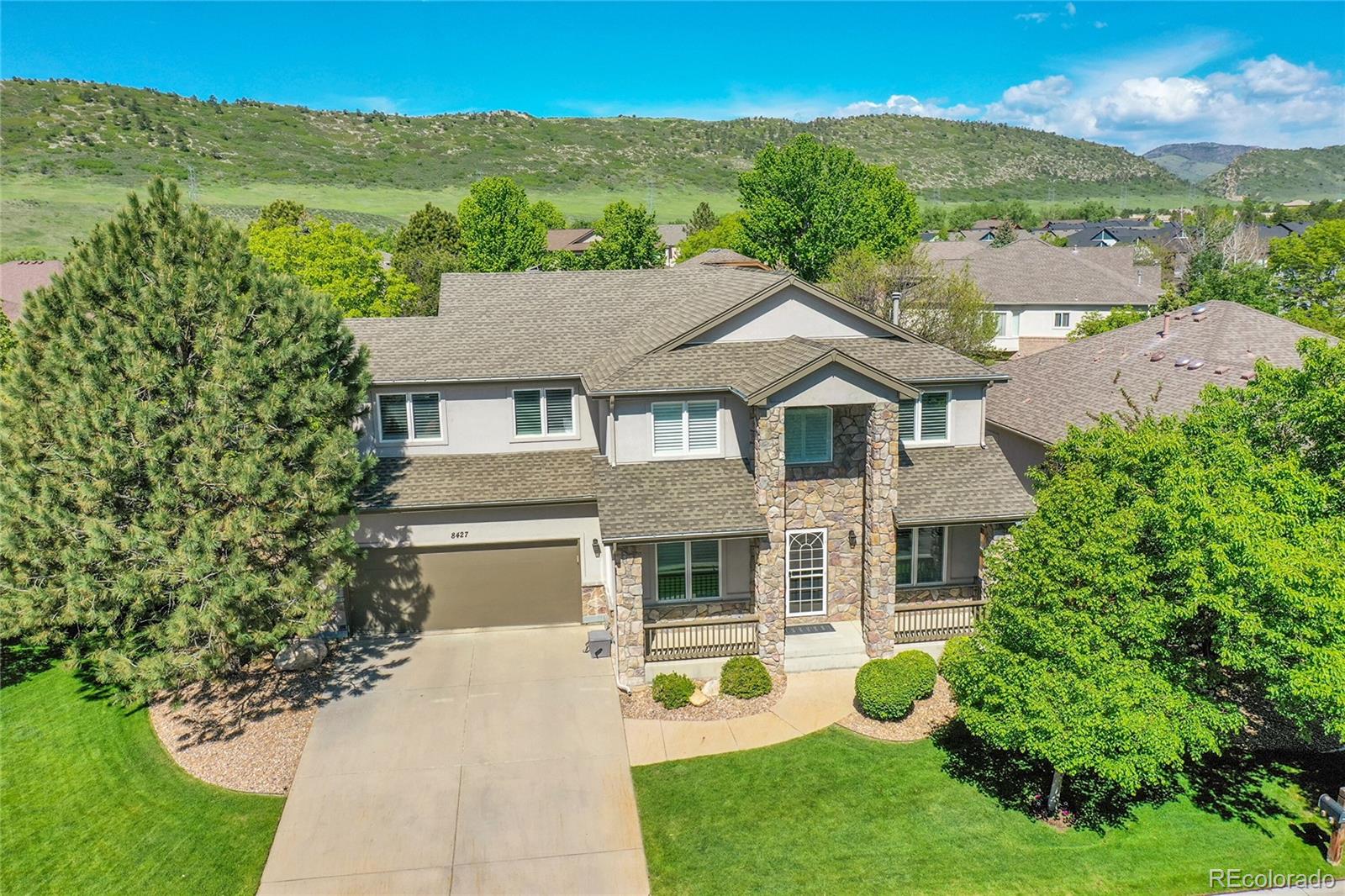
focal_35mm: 28
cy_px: 448
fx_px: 1046
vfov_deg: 46.4
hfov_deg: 65.5
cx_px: 672
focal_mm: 10.26
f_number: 6.3
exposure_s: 1/500
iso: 100
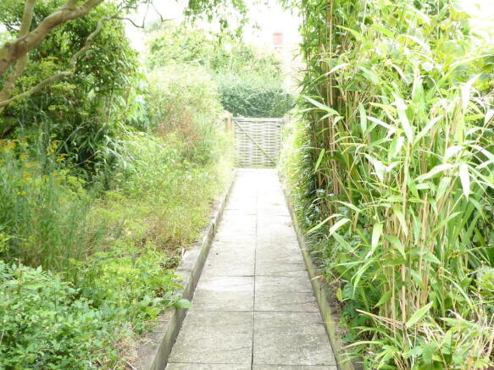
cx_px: 247
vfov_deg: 35.9
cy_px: 185
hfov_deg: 46.8
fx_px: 571
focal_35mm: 40
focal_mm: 7.2
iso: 160
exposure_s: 1/60
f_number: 3.8
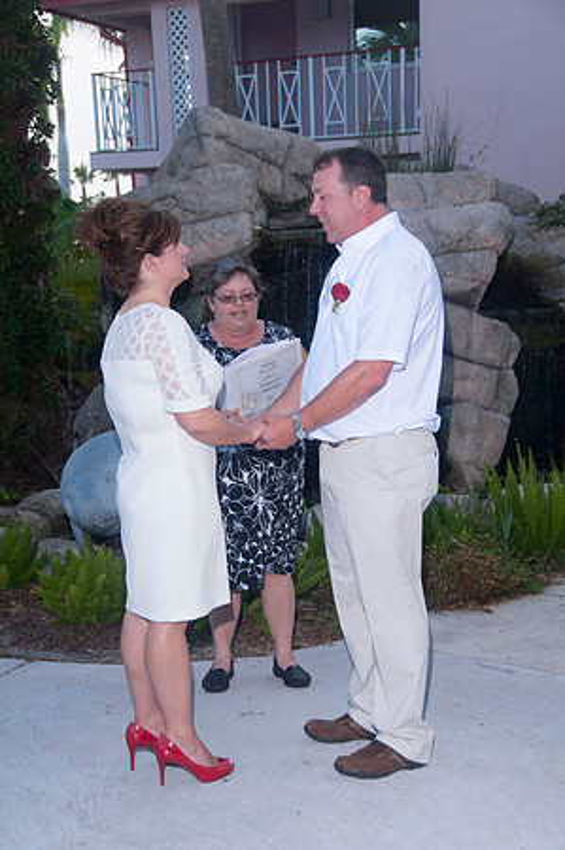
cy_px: 425
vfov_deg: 33.4
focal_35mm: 60
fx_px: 1416
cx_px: 282
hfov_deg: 22.6
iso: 200
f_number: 5.6
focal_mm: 40
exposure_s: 1/250
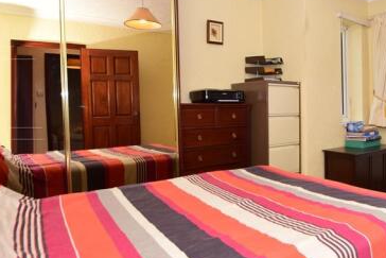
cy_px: 114
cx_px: 280
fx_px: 290
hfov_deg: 64.1
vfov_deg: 47.9
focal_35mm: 27
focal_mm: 10
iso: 400
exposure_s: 1/60
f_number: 7.1
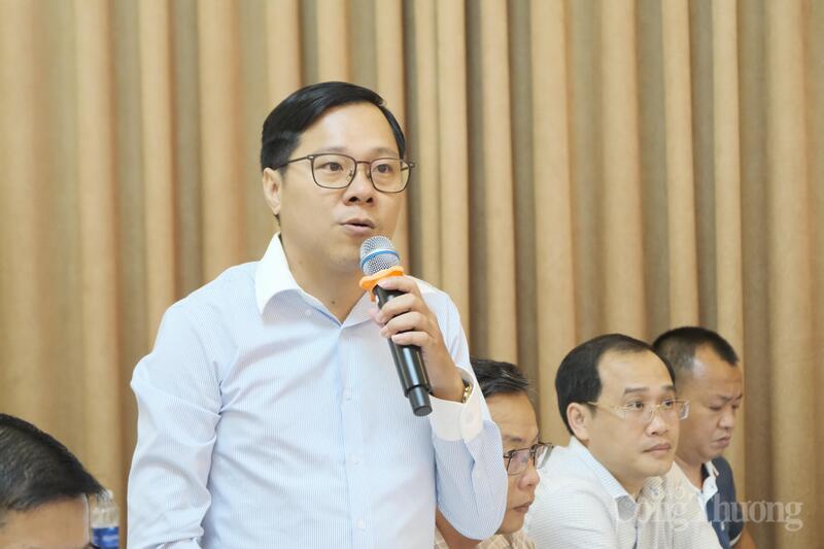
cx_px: 412
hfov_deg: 23.9
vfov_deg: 16.1
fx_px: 1945
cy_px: 274
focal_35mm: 85
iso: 6400
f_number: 4
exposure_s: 1/125
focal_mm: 56.5
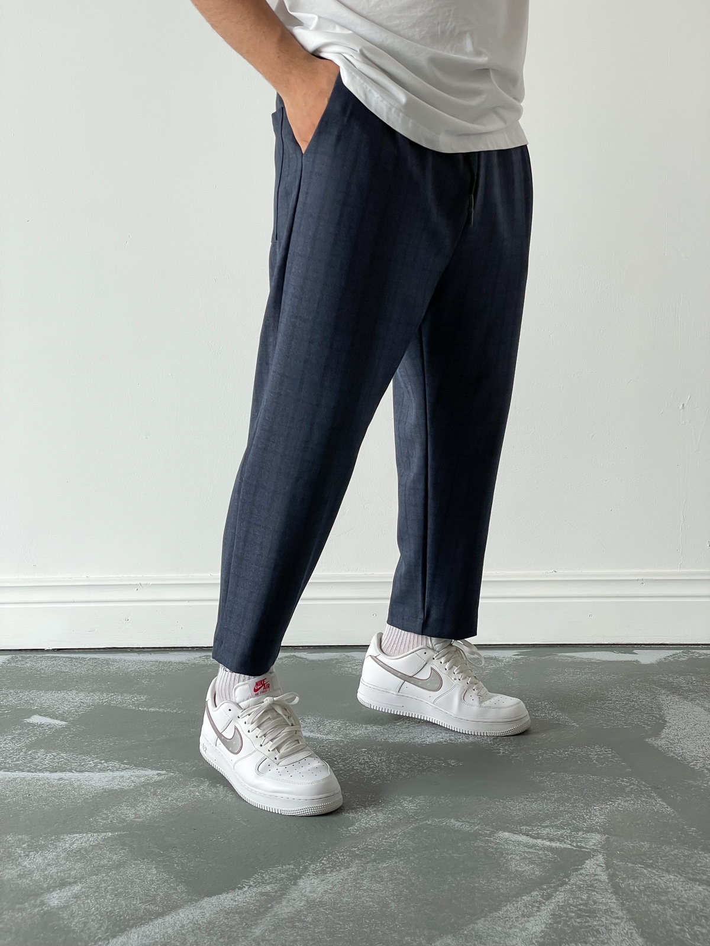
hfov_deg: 28.0
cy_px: 473
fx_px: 1422
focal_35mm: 52
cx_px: 355
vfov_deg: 36.8
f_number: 2
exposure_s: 1/120
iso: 64
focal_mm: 6
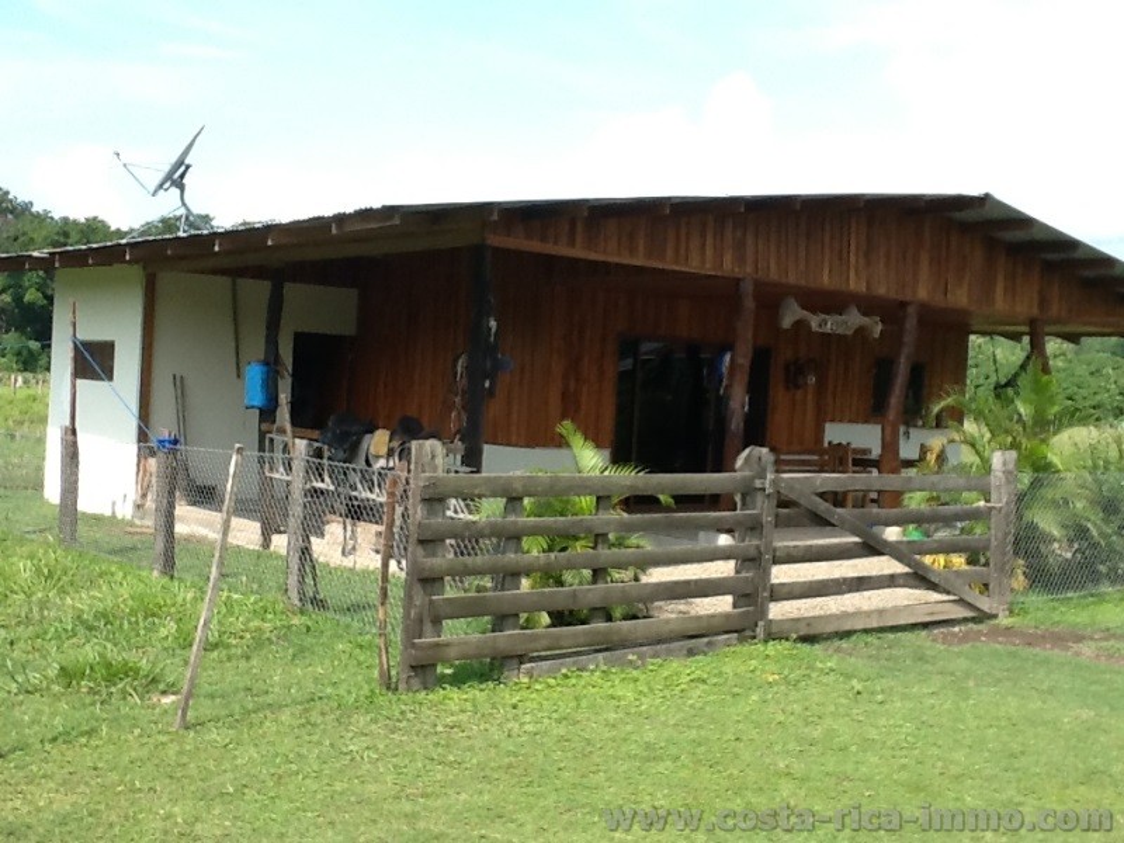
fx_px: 1039
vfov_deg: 44.2
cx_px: 562
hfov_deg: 56.8
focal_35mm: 32
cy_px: 422
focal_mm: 2.03
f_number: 2.4
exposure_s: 1/652
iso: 64
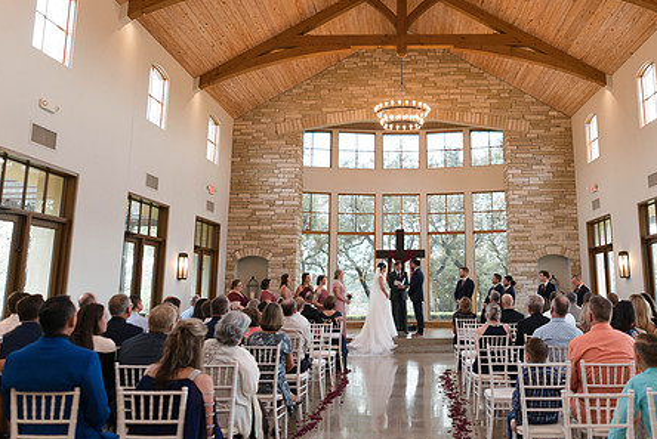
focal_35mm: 32
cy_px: 166
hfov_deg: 58.1
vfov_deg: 40.9
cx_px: 403
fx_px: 585
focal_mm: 24
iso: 800
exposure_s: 1/250
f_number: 2
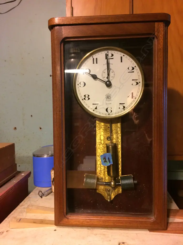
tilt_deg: -1.5
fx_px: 204
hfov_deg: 48.2
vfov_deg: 61.7
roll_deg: +1.5
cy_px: 122
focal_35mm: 29
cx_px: 92
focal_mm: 4.15
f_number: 2.2
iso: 320
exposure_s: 1/25
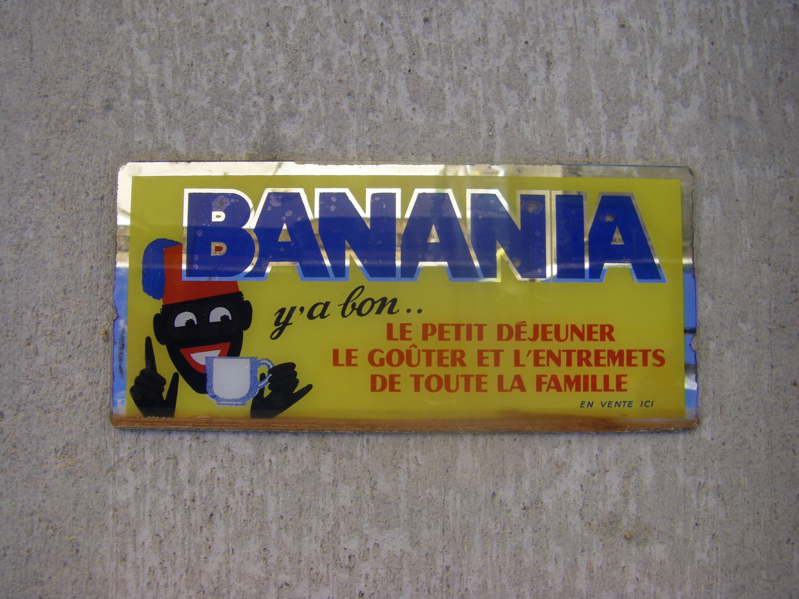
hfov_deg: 49.0
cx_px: 400
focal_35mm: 38
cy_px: 300
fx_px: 877
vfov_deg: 37.7
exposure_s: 1/320
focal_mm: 6.3
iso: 64
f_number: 3.5
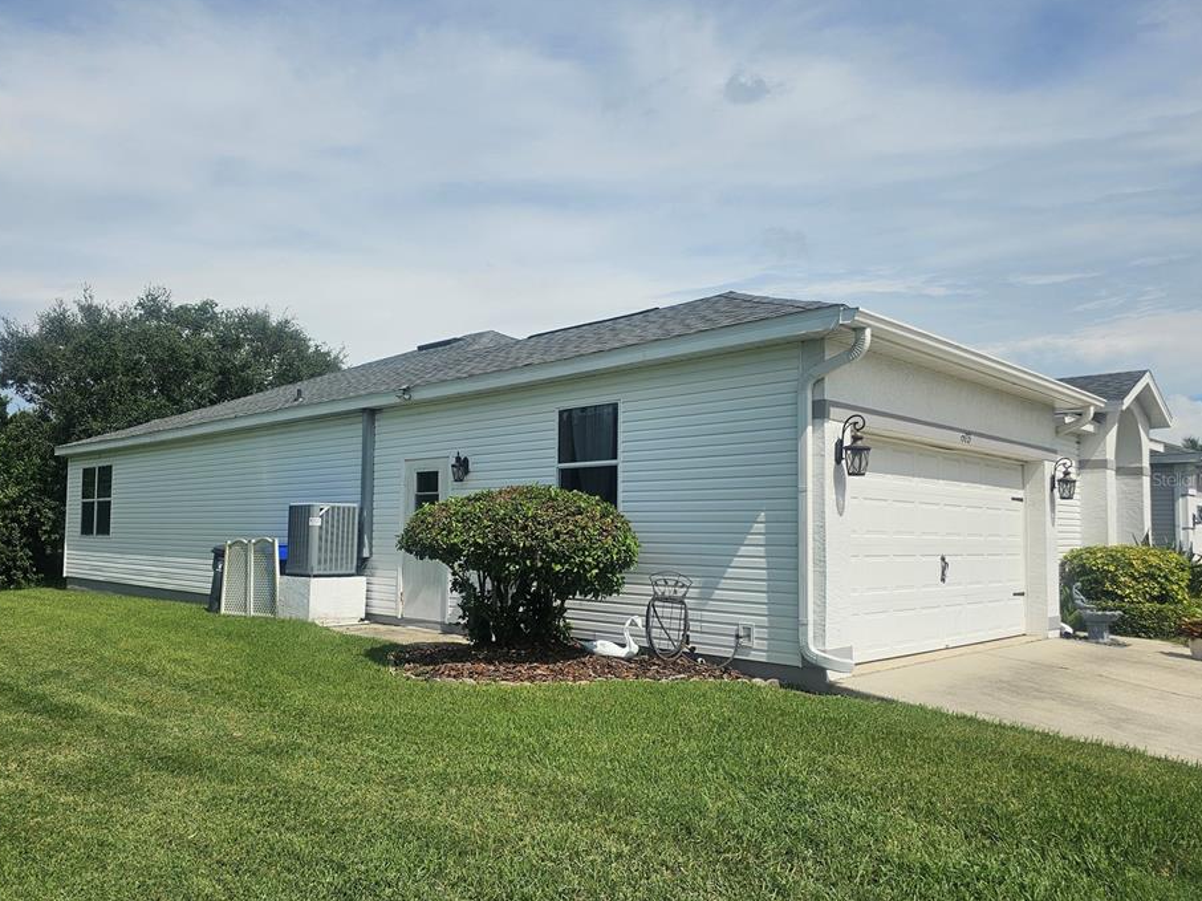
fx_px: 903
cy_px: 479
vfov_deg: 53.0
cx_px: 553
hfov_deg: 67.2
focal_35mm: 26
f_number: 1.7
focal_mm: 6.3
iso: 10
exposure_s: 1/2099
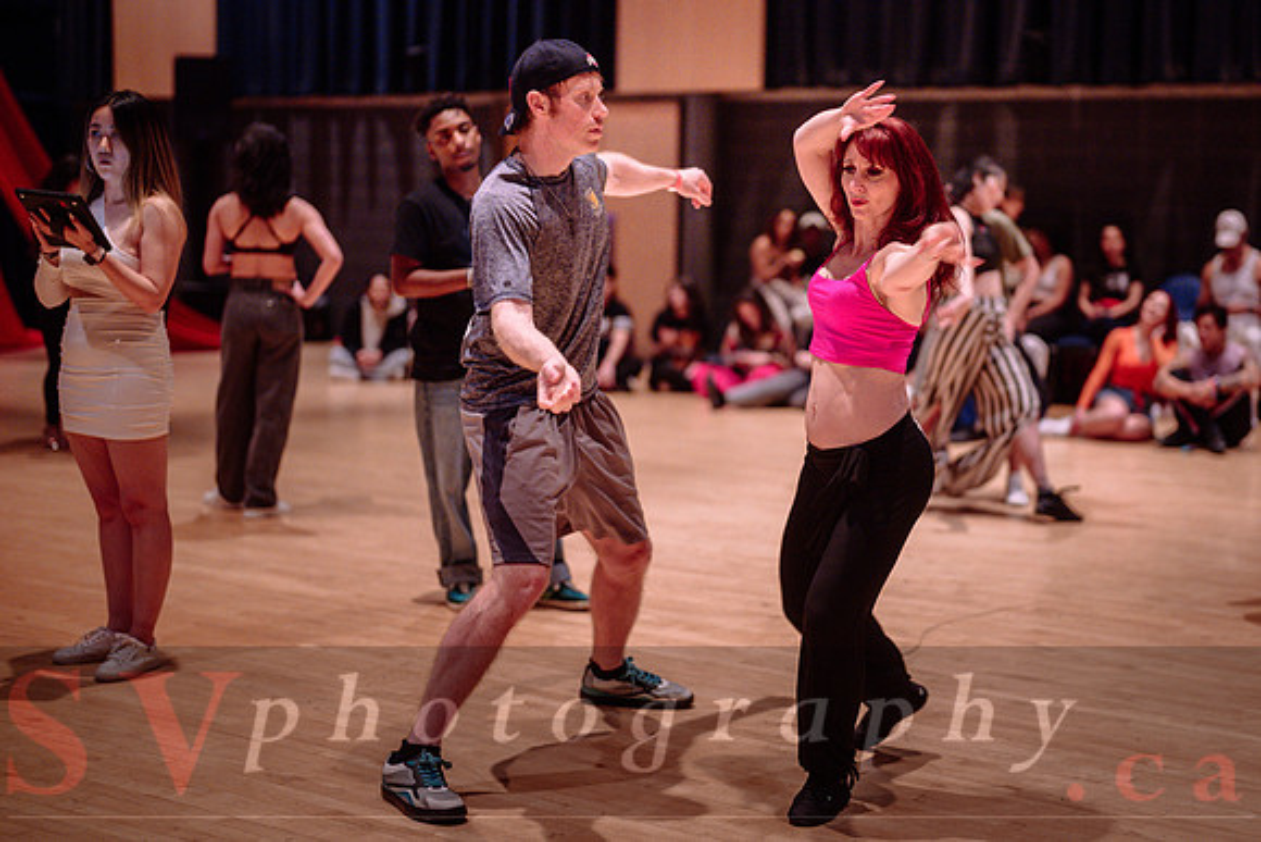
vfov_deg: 22.3
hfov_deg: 32.8
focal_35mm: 61
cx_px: 769
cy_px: 372
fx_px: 2137
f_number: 1.2
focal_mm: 50
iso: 1600
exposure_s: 1/250
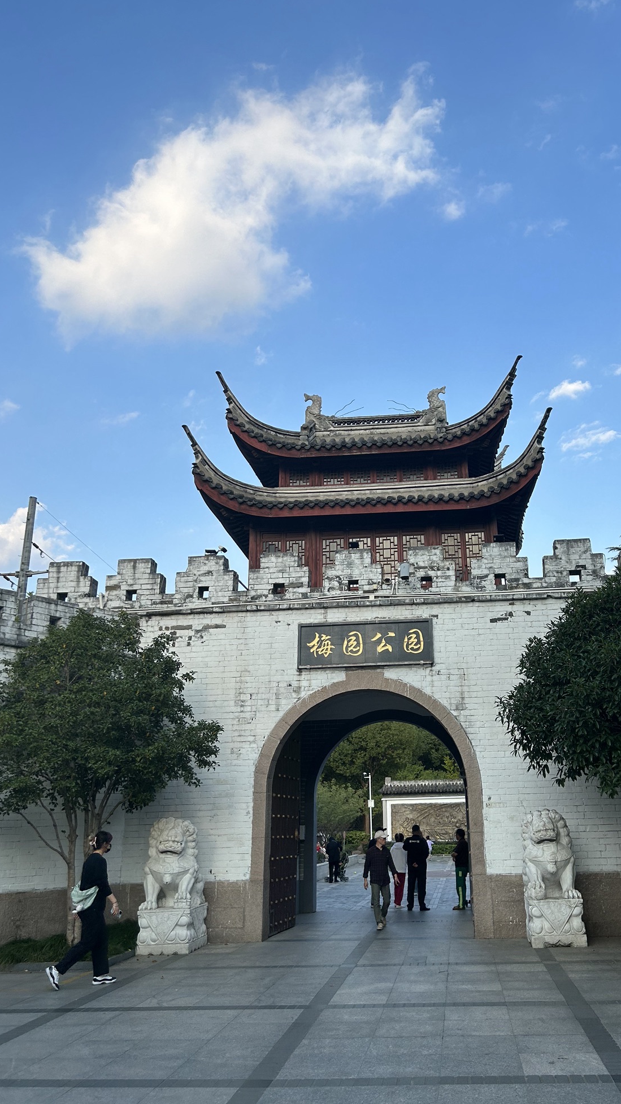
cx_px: 404
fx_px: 849
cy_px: 551
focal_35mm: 29
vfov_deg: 66.1
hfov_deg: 39.8
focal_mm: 5.7
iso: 50
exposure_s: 1/1531
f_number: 1.5
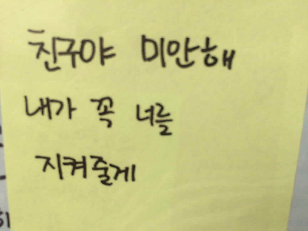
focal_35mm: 29
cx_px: 154
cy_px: 116
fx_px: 258
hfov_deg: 61.7
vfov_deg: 48.2
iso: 64
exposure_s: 1/100
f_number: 2.2
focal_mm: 4.15
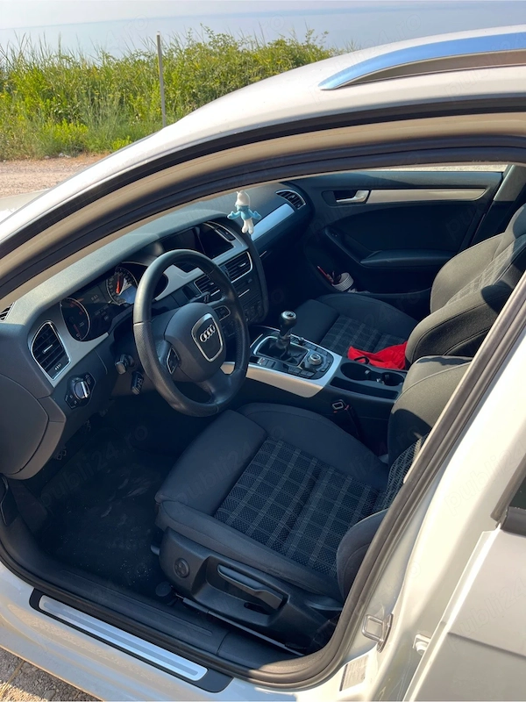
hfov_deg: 53.1
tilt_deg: -33.2
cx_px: 263
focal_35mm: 26
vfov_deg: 67.3
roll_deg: +3.6
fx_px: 527
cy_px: 351
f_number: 1.6
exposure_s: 1/664
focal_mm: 5.1
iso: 50
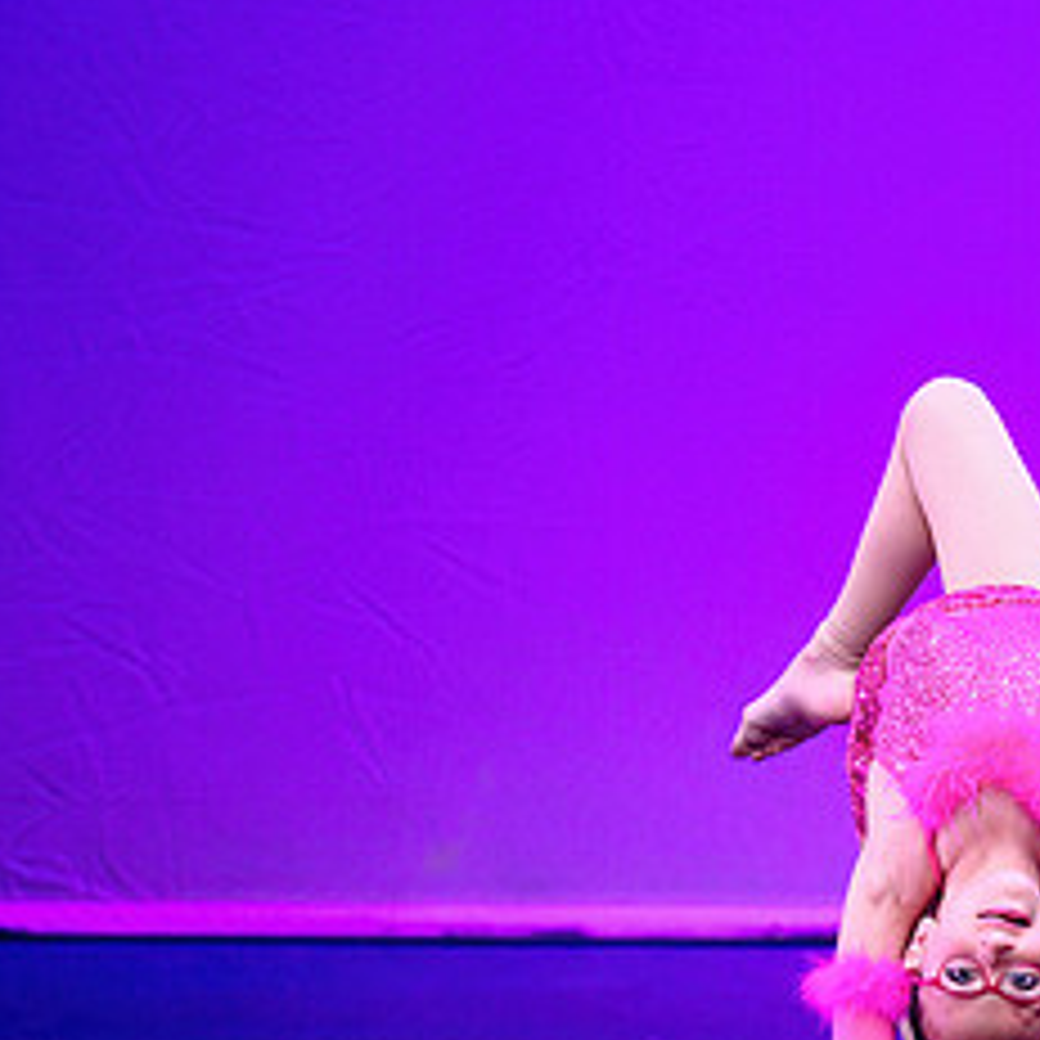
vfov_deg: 3.0
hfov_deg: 3.0
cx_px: 982
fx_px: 20055
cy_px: 815
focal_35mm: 590
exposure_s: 1/640
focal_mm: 200
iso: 1600
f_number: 2.8
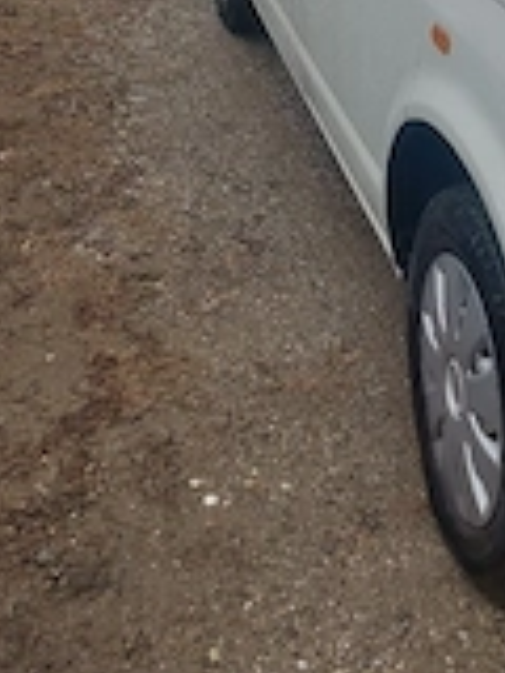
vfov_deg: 29.8
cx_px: 480
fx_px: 1167
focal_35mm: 60
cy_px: -13
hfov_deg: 23.6
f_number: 1.8
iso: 32
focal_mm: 5.23
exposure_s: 1/417
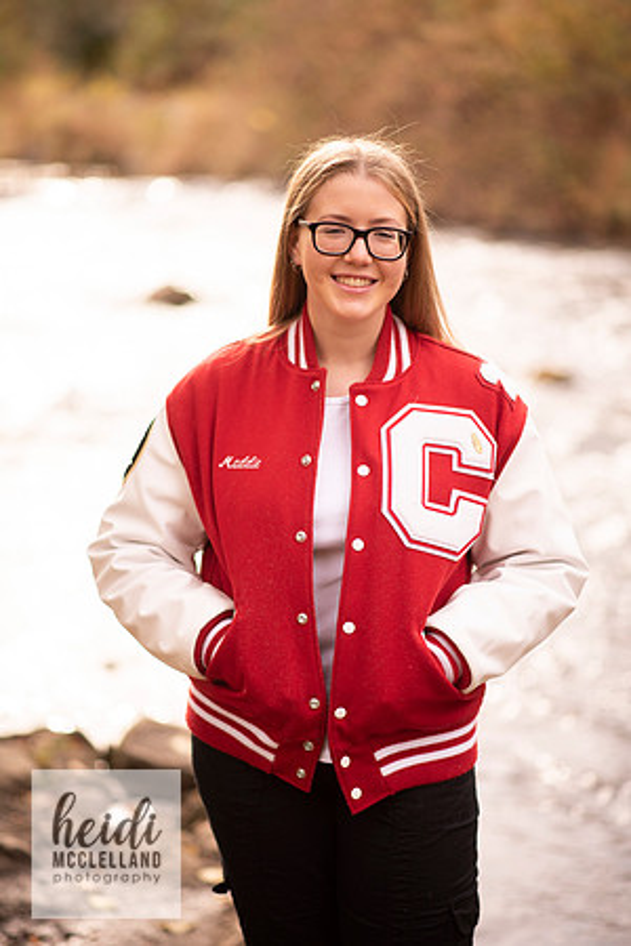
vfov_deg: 23.9
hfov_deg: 16.1
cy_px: 473
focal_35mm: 85
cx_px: 316
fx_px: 2235
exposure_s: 1/800
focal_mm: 85
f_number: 1.8
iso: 100
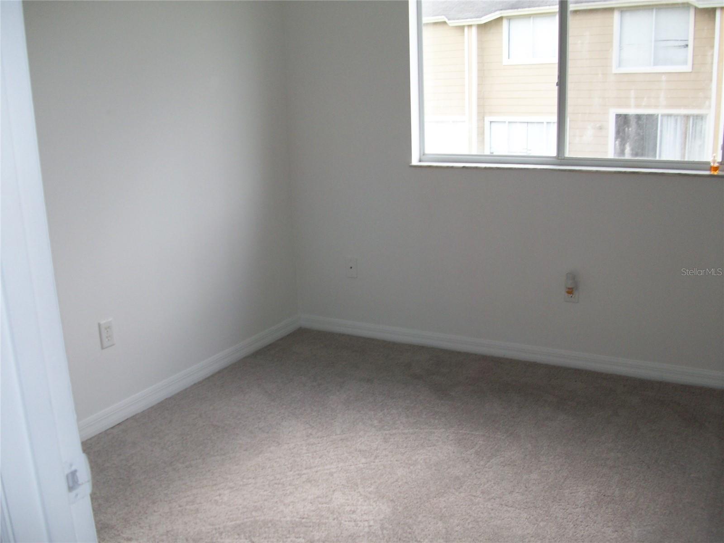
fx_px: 711
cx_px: 362
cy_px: 272
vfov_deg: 41.8
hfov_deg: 54.0
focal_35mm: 34
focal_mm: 5.7
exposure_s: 1/97.8
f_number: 2.8
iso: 64
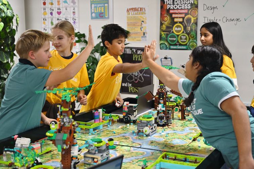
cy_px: 84
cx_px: 127
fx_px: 402
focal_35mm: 57
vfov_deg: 23.8
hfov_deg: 35.1
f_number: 4
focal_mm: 57
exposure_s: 1/100
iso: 1000
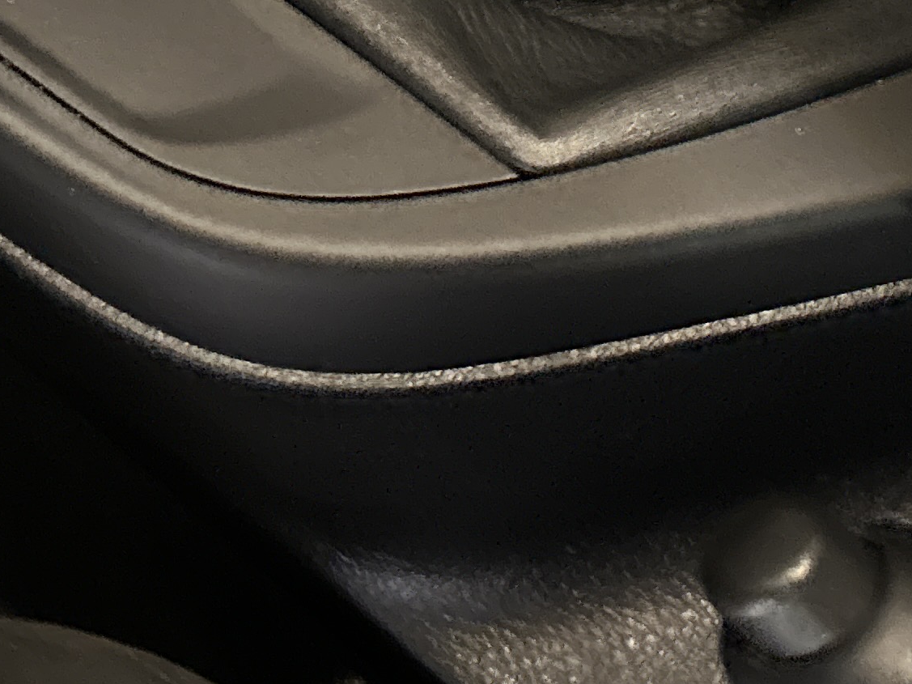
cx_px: 950
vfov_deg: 14.9
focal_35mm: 93
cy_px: -305
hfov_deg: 20.3
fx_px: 2450
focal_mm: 5.7
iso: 6400
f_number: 1.5
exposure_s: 1/67
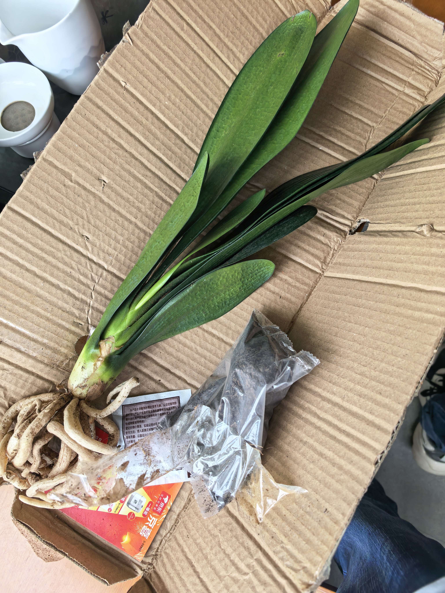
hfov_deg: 56.8
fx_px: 411
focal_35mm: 24
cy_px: 296
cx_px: 222
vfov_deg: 71.6
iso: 50
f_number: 2
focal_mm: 5.75
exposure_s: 1/110
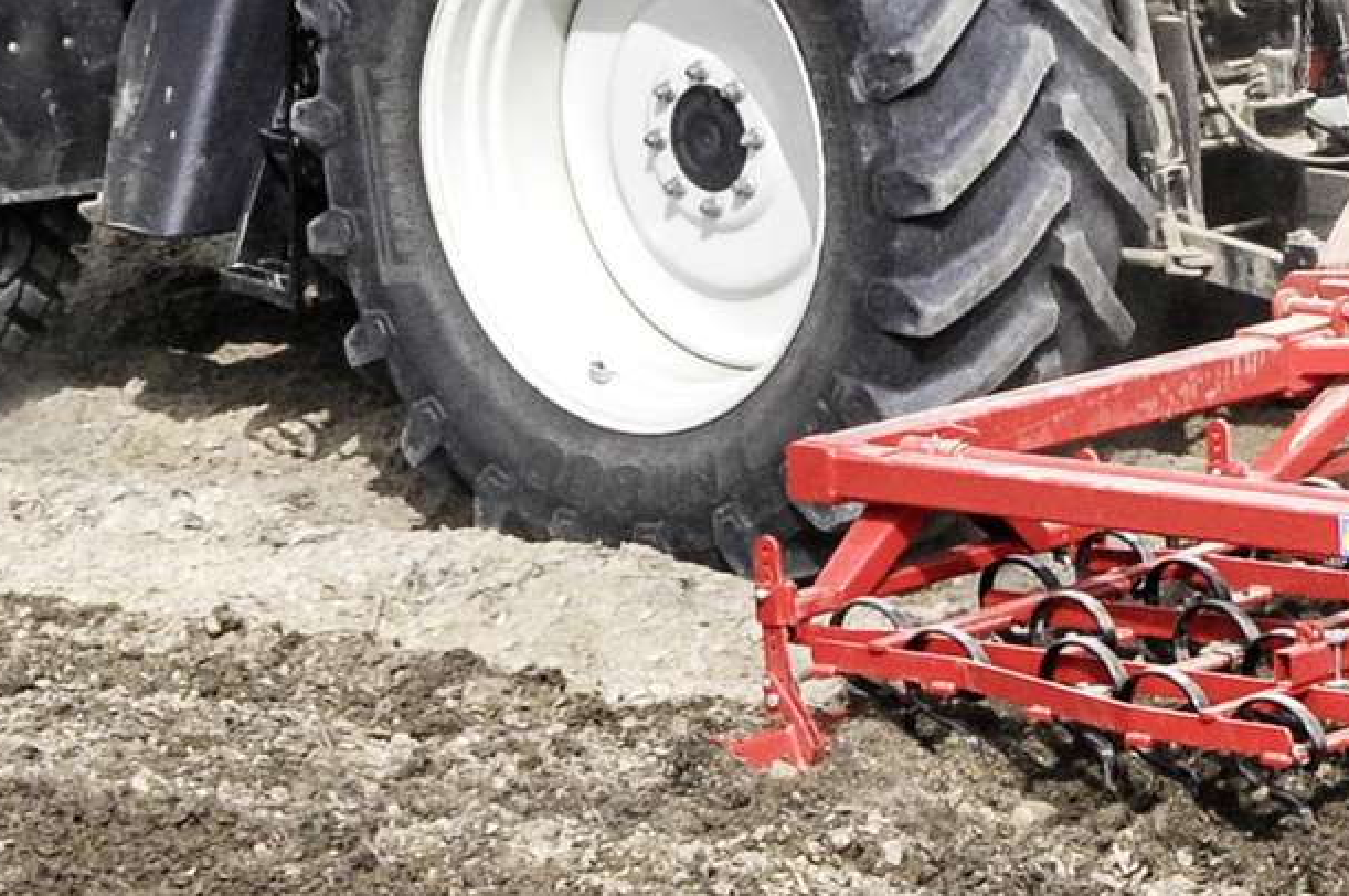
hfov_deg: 9.9
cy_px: 236
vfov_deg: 6.7
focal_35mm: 204
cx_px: 1839
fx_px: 7618
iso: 400
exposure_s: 1/640
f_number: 13
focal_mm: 27
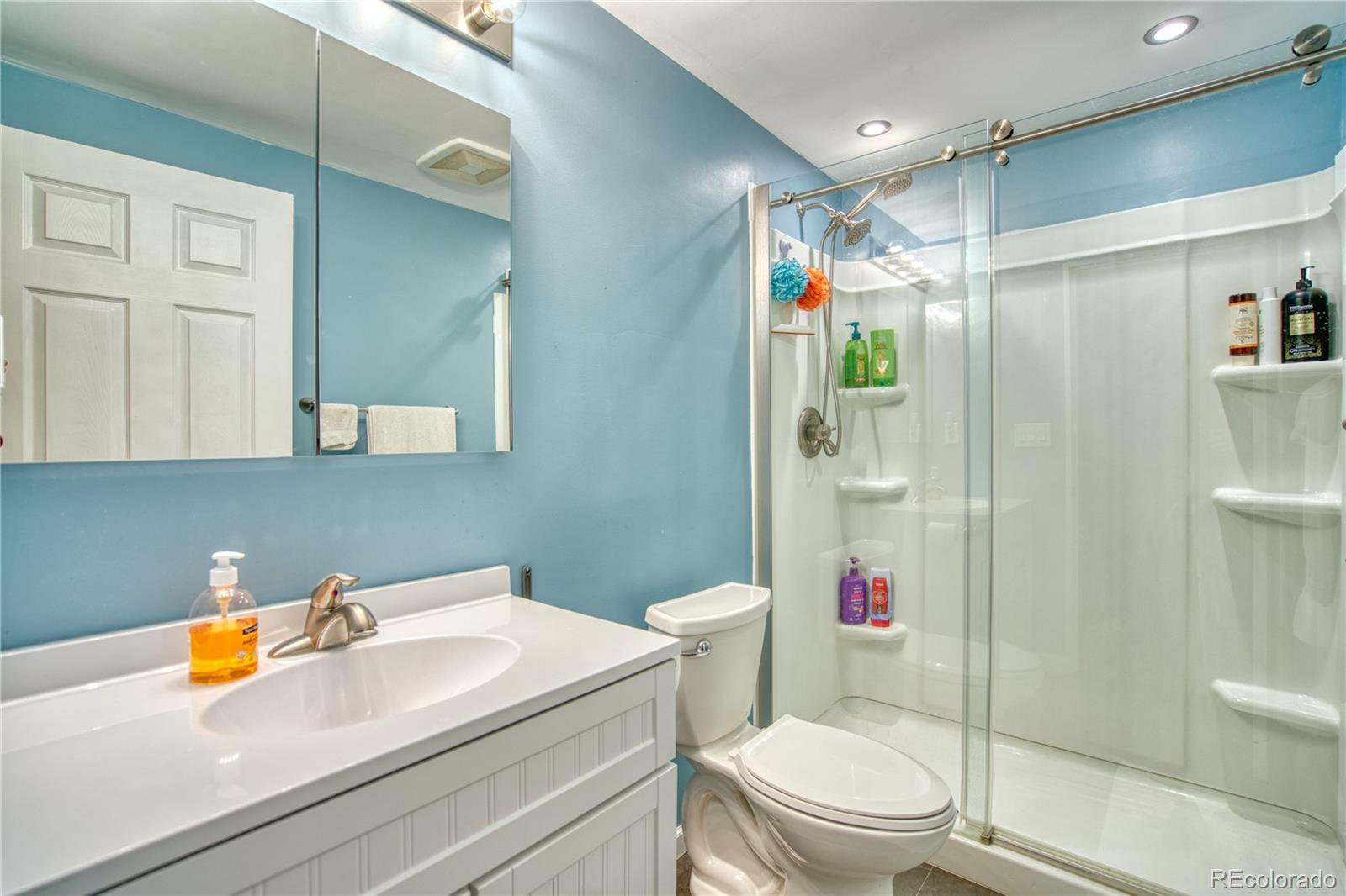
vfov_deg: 73.7
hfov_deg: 96.7
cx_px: 673
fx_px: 598
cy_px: 448
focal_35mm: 16
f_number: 4
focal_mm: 16
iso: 500
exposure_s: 1/50
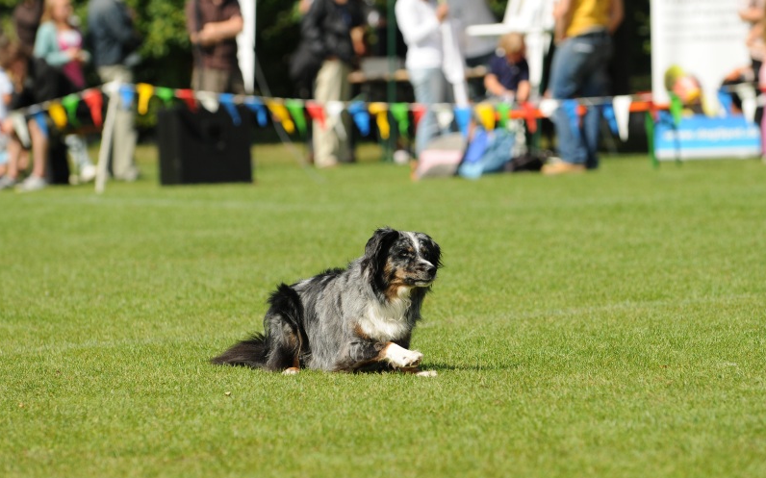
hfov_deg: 6.8
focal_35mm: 307
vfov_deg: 4.3
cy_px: 240
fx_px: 6407
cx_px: 382
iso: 200
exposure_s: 1/1250
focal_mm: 200
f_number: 4.5
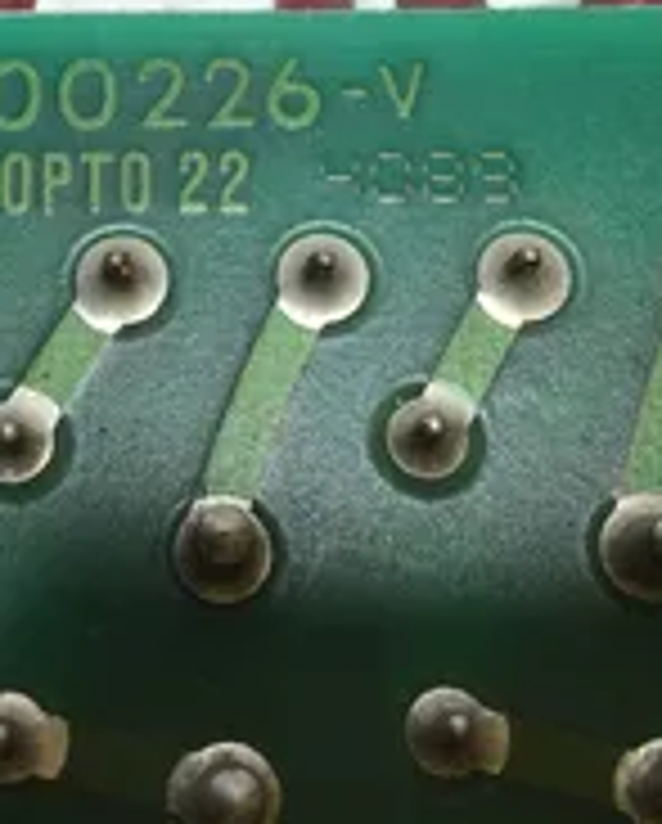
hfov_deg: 23.0
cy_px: 158
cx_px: 180
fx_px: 1612
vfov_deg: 28.0
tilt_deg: -73.7
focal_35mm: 66
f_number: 2.4
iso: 40
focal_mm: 3.3
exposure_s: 1/120
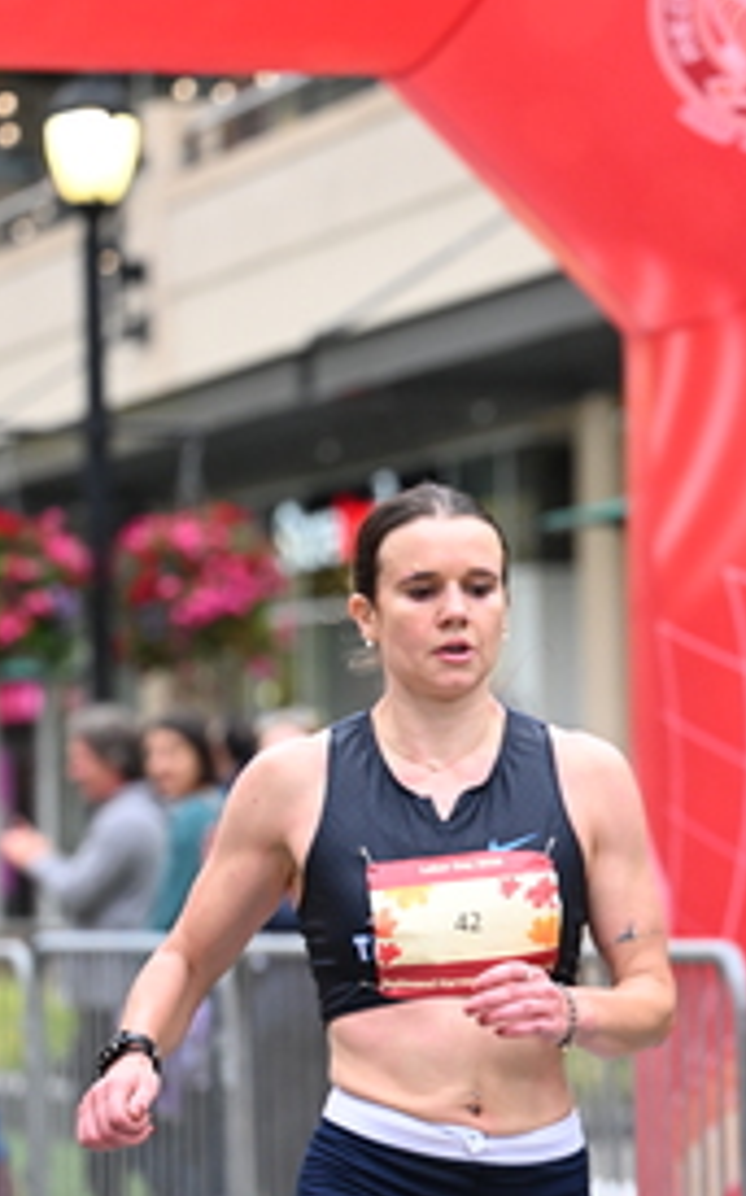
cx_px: 556
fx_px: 5927
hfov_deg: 7.2
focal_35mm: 182
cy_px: 842
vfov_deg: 11.5
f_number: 2.8
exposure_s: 1/1000
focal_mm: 89
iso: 1600
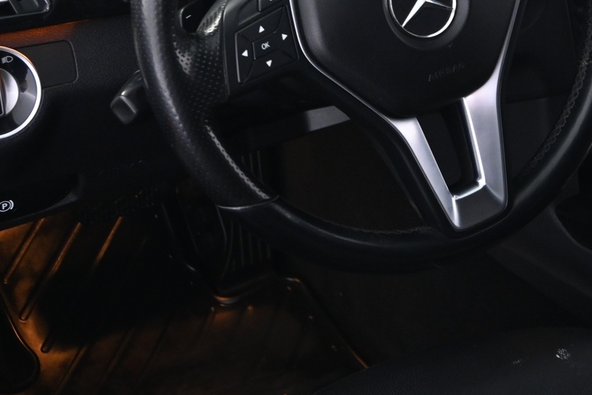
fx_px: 1135
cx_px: 449
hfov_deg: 28.8
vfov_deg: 19.2
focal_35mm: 69
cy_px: 3
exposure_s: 1/10
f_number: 4
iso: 1600
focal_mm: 22
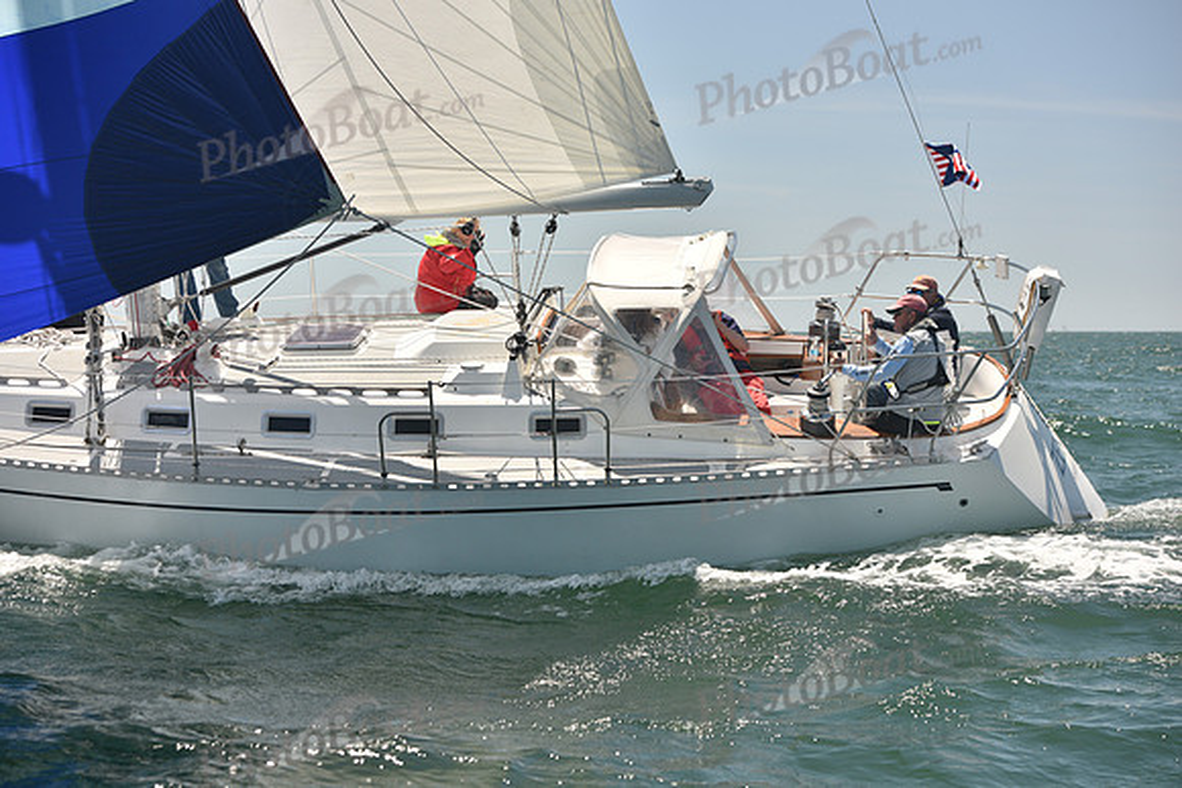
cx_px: 591
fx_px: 2299
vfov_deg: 19.5
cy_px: 394
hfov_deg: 28.8
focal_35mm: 70
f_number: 4.5
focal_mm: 70
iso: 250
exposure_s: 1/800
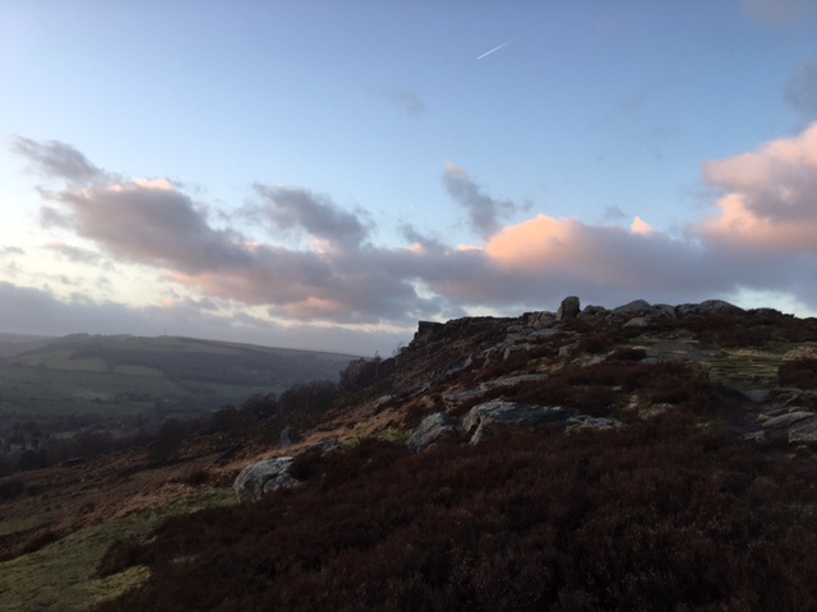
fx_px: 684
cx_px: 408
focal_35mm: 29
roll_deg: -2.9
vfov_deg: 48.2
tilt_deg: +3.4
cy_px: 306
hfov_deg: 61.7
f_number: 2.2
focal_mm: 4.15
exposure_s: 1/130
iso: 25
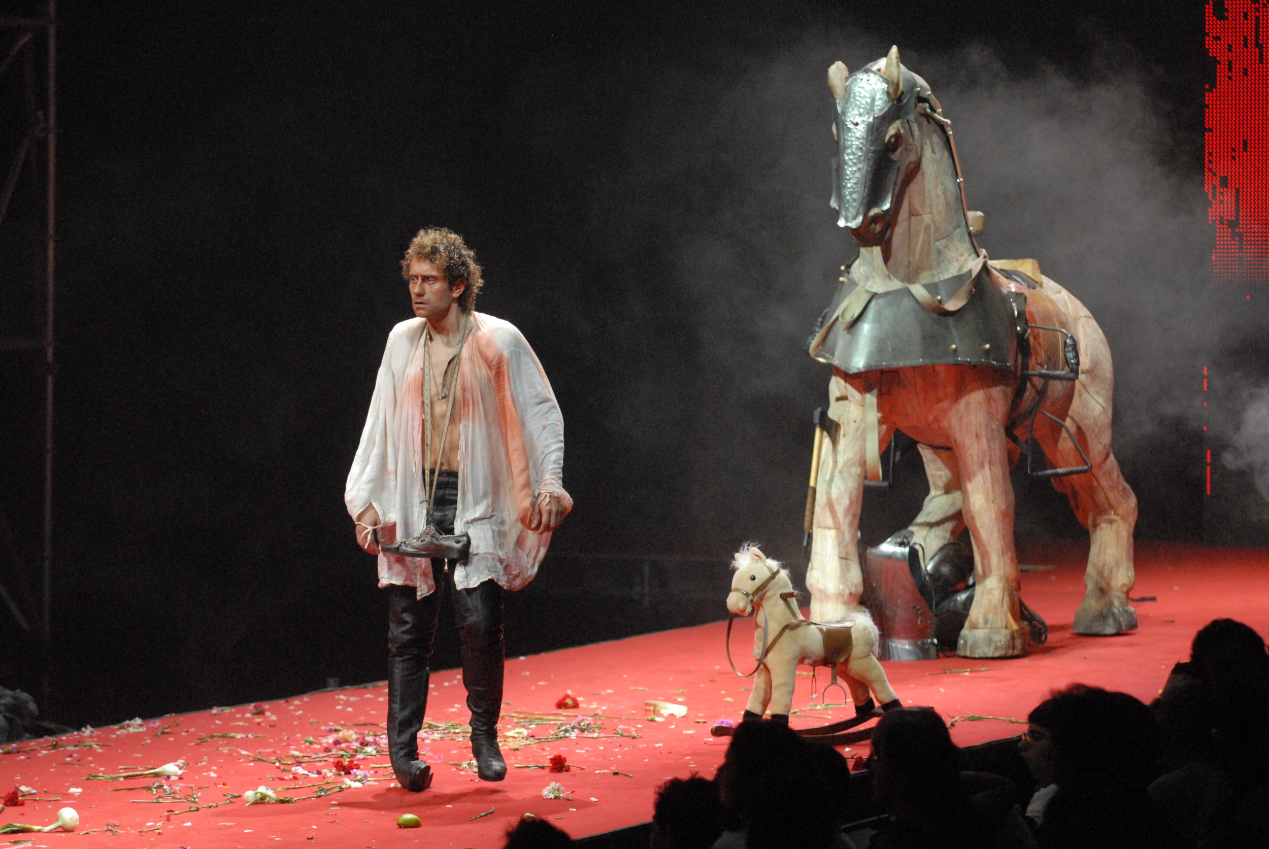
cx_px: 634
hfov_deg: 11.4
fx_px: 6352
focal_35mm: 180
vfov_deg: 7.6
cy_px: 424
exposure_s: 1/500
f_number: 2.8
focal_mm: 120
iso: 1600
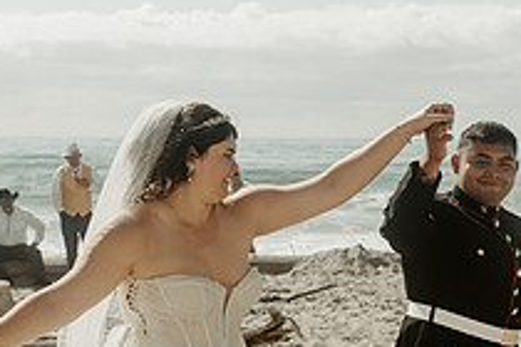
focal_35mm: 100
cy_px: 249
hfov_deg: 20.4
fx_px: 1447
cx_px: 206
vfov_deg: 13.7
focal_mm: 35
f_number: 4
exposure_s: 1/3200
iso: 100
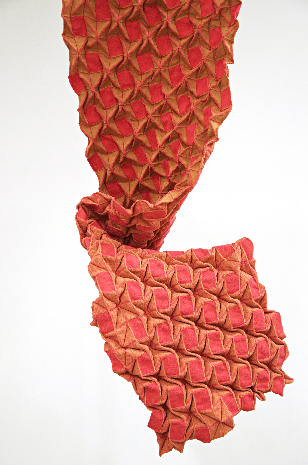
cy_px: 232
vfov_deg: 32.0
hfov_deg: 21.5
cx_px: 154
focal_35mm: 63
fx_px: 812
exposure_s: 1/10
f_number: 5.6
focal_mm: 42
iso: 800
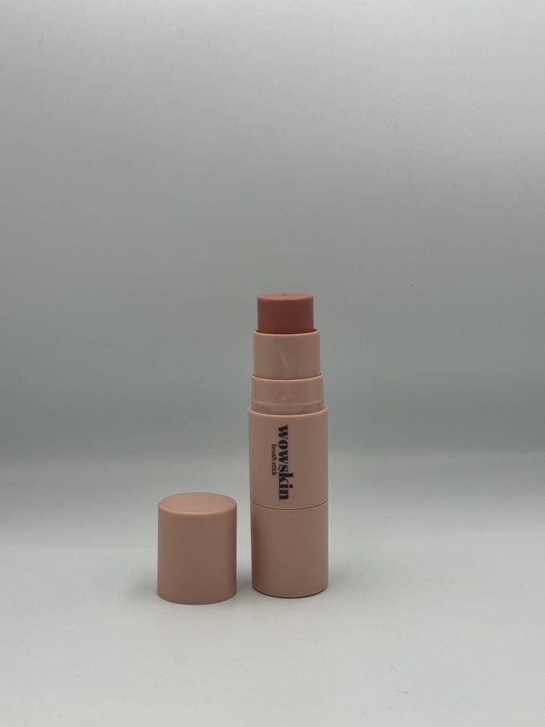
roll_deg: -1.0
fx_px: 1008
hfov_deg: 30.3
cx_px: 272
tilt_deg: -6.4
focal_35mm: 48
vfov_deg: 39.7
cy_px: 364
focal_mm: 6.76
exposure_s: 1/1287
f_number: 1.78
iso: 64
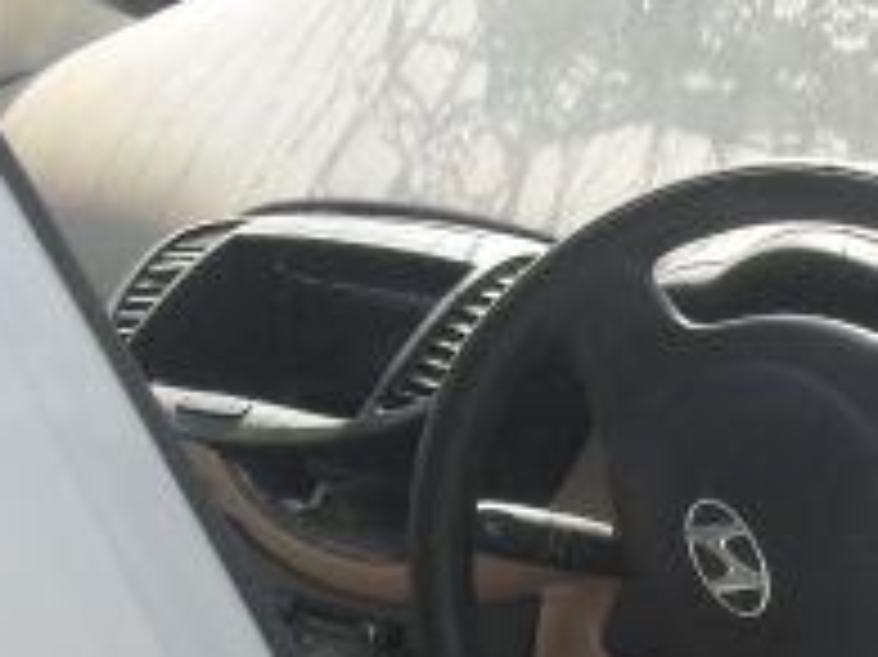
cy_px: 608
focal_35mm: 125
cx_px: 801
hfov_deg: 15.6
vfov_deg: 11.8
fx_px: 3169
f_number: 2.8
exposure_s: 1/350
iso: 80
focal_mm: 6.3
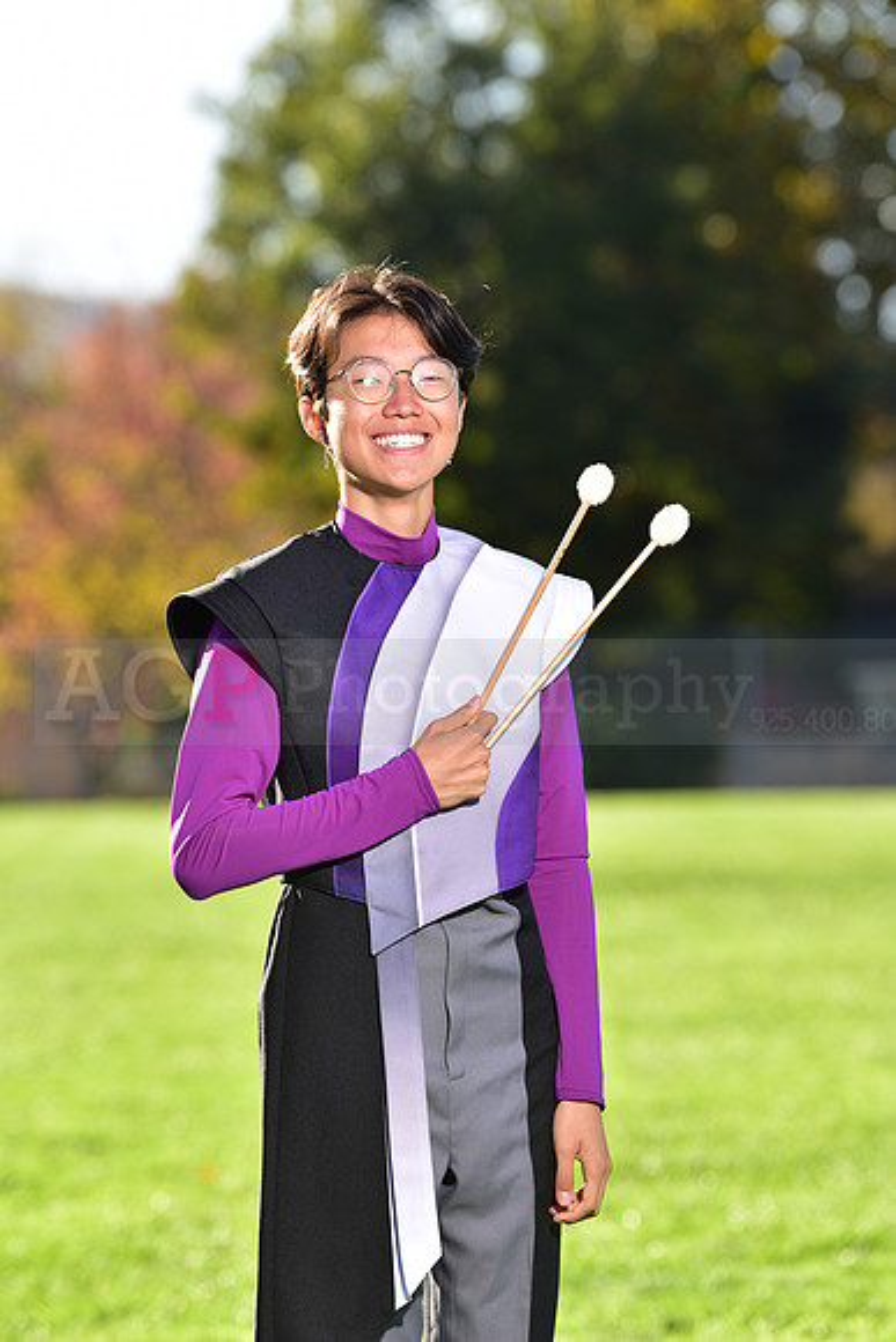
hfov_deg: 6.9
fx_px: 7462
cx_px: 448
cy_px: 671
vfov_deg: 10.3
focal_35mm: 200
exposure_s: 1/200
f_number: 5
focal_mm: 200
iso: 80
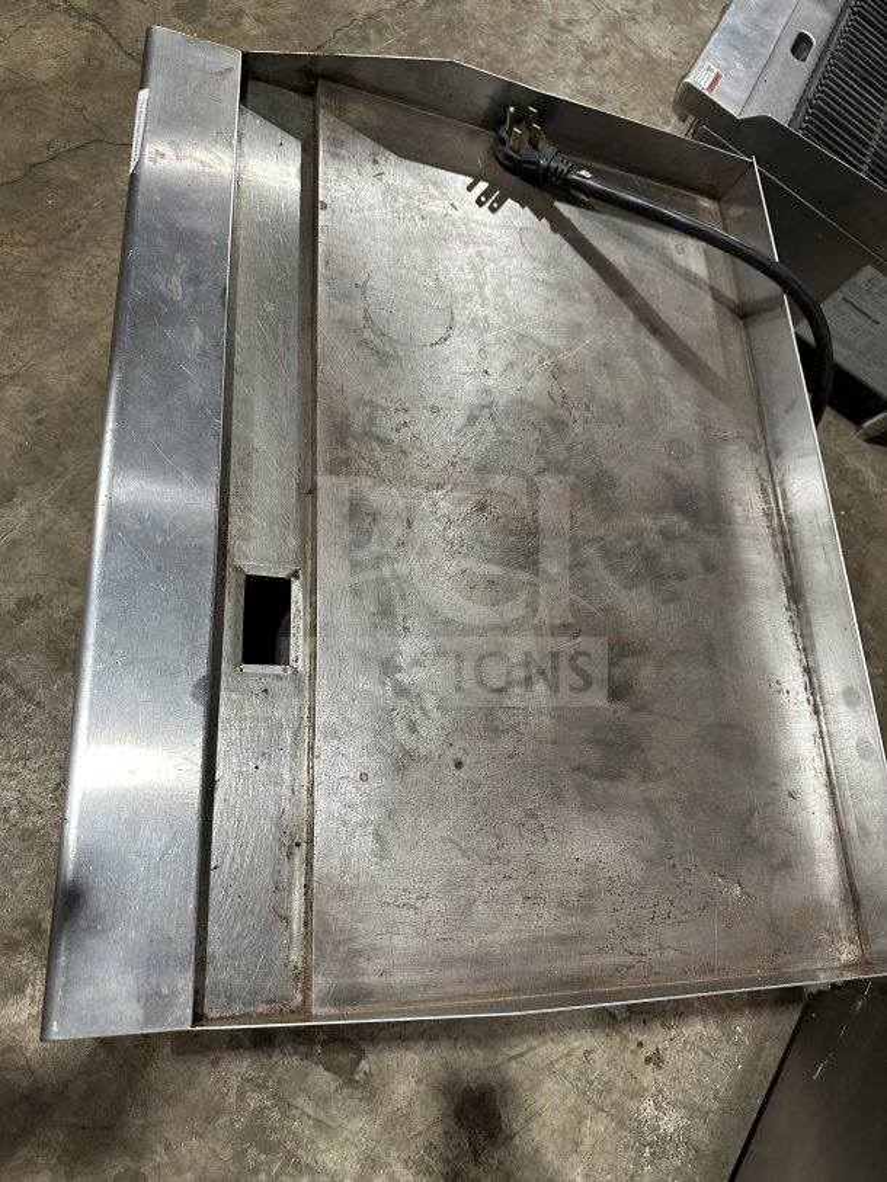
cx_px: 444
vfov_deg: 71.6
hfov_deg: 56.8
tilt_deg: -61.9
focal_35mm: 24
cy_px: 591
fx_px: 820
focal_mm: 6.86
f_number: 1.78
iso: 250
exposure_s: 1/65
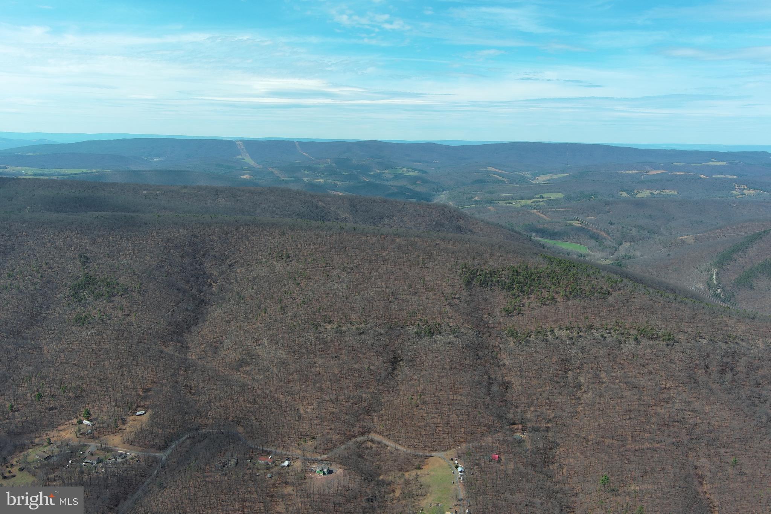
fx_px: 621
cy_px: 257
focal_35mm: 29
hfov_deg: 63.7
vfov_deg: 45.0
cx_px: 386
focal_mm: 10.57
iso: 101
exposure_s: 1/1300
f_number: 2.8
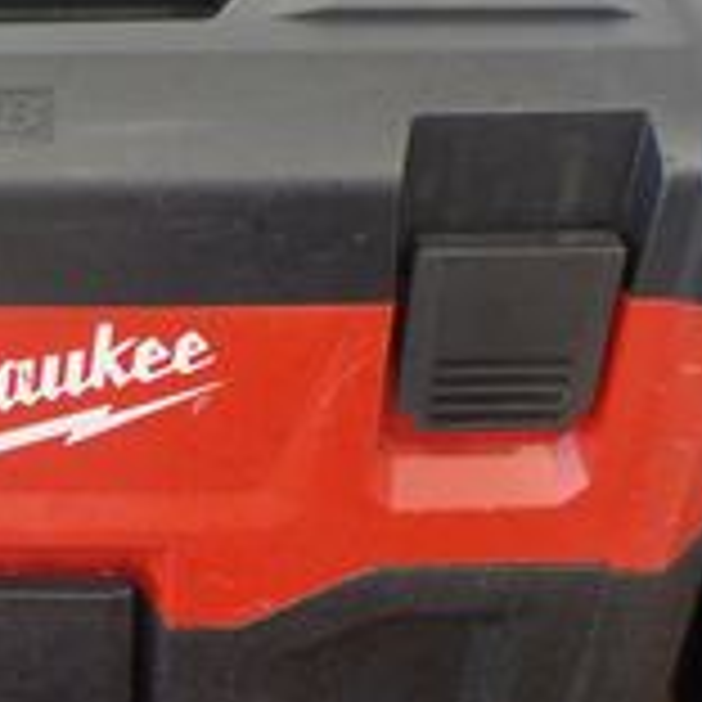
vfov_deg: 25.3
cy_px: 441
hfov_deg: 24.3
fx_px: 1560
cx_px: 18
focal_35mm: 68
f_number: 3.3
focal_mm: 4.1
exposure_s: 1/30
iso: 320
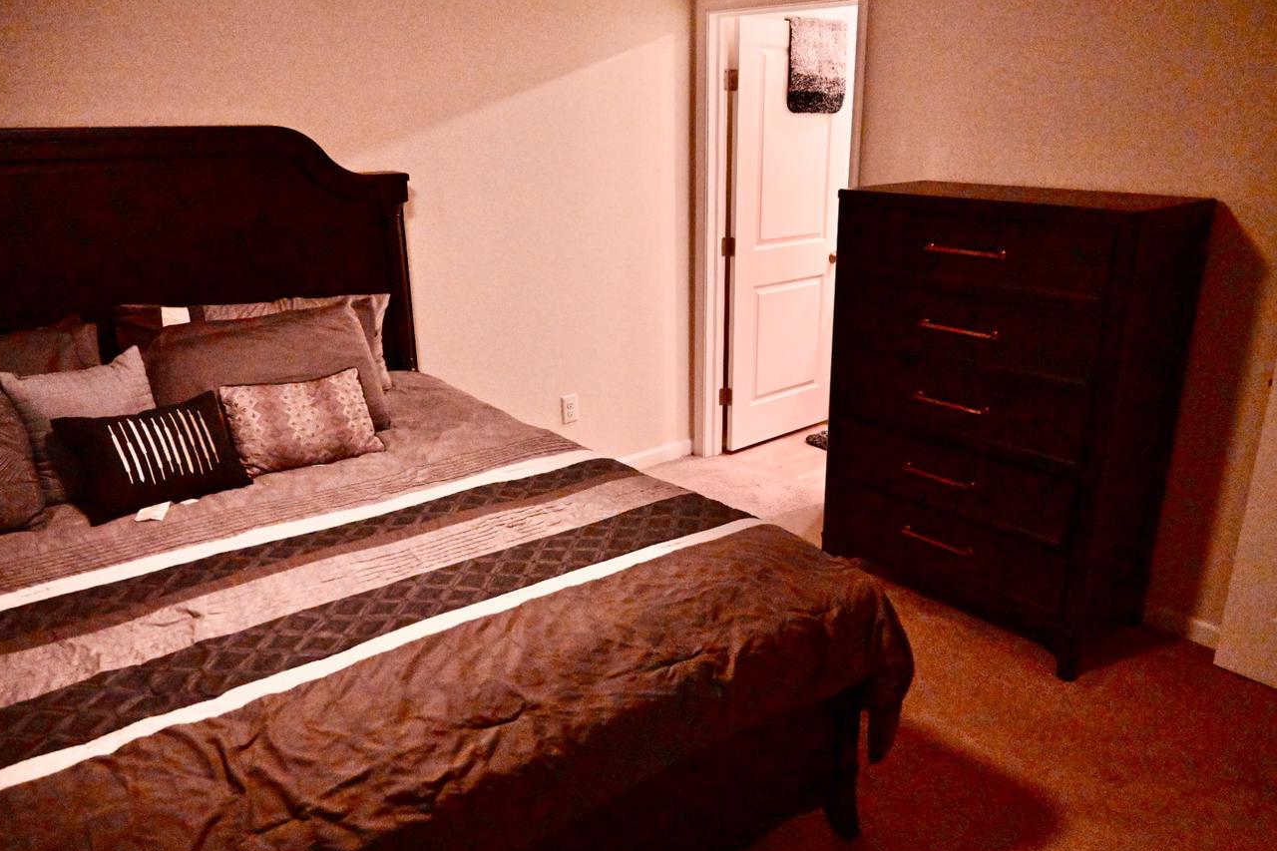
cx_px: 686
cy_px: 446
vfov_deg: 47.9
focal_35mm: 27
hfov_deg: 67.3
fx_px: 958
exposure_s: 1/800
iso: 10000
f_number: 4
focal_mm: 24
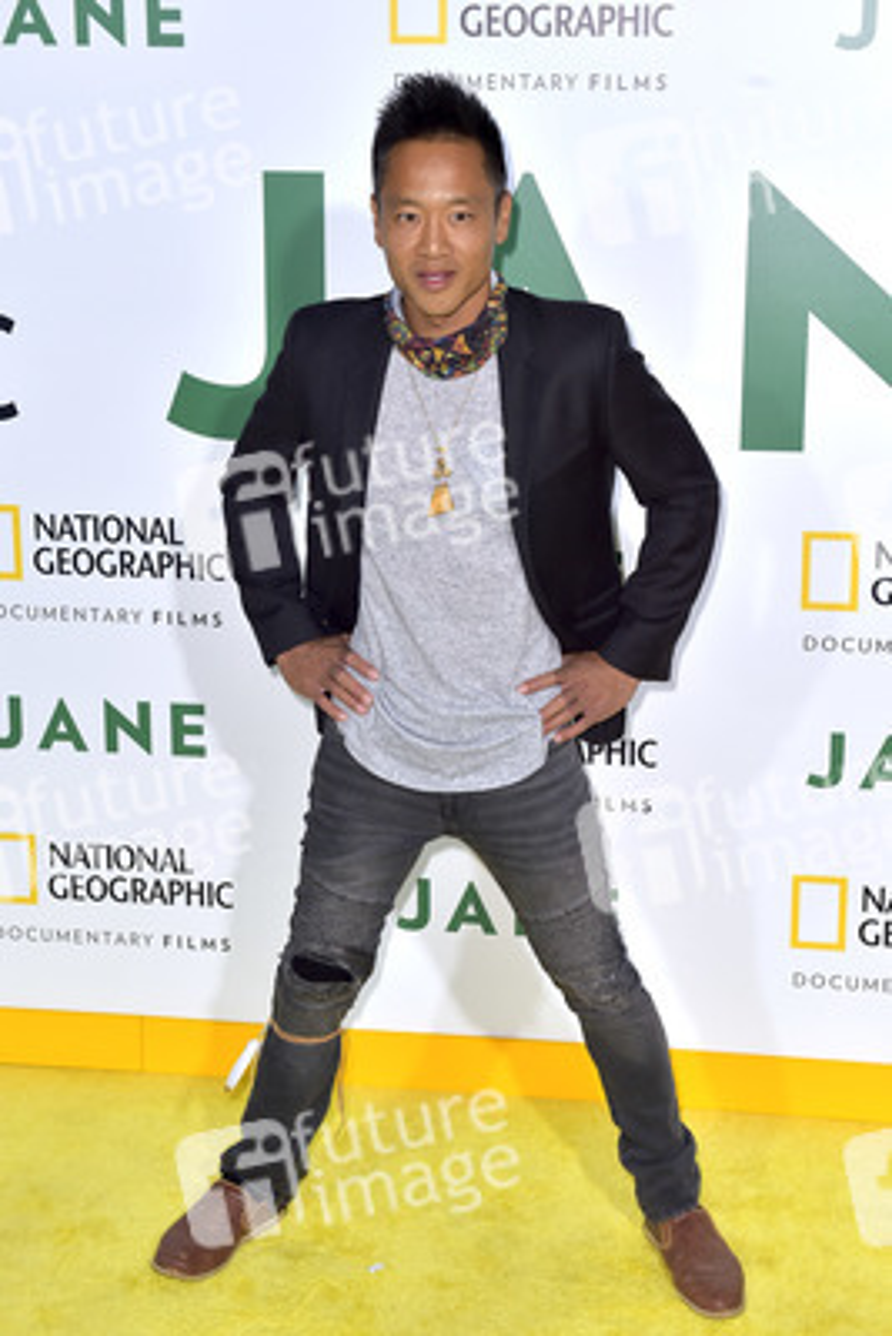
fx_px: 2042
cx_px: 446
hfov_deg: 24.6
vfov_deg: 36.2
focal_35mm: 55
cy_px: 668
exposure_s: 1/320
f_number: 6.3
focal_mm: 55
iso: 500
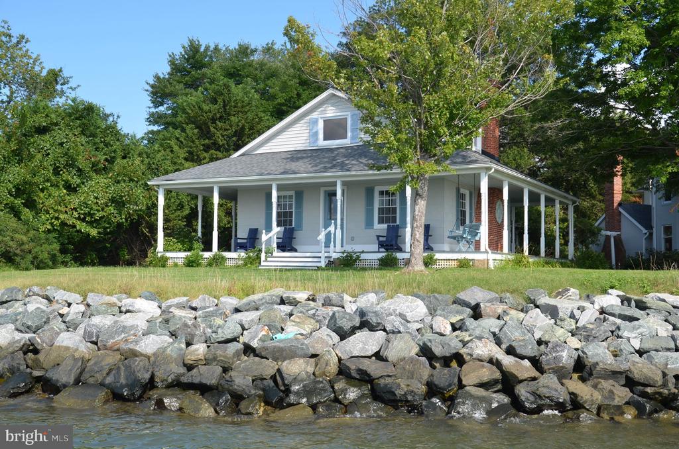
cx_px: 340
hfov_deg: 46.5
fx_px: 790
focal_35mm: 42
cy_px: 224
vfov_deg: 31.7
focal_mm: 28
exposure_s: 1/250
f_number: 8
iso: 160
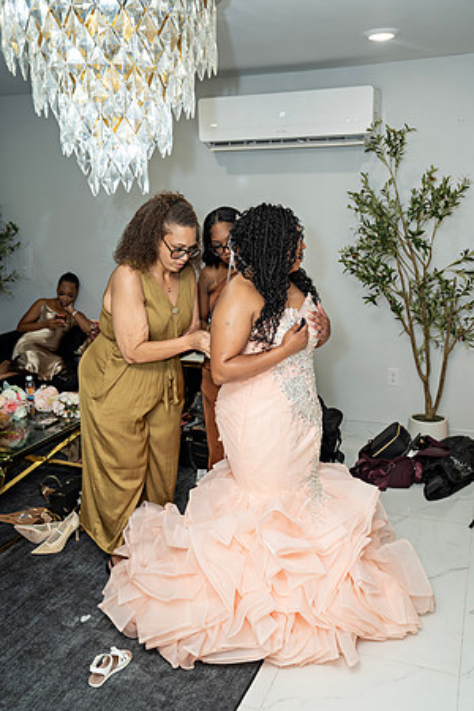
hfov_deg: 38.9
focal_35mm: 34
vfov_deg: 55.8
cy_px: 356
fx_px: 671
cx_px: 237
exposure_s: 1/160
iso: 640
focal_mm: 34
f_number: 4.5
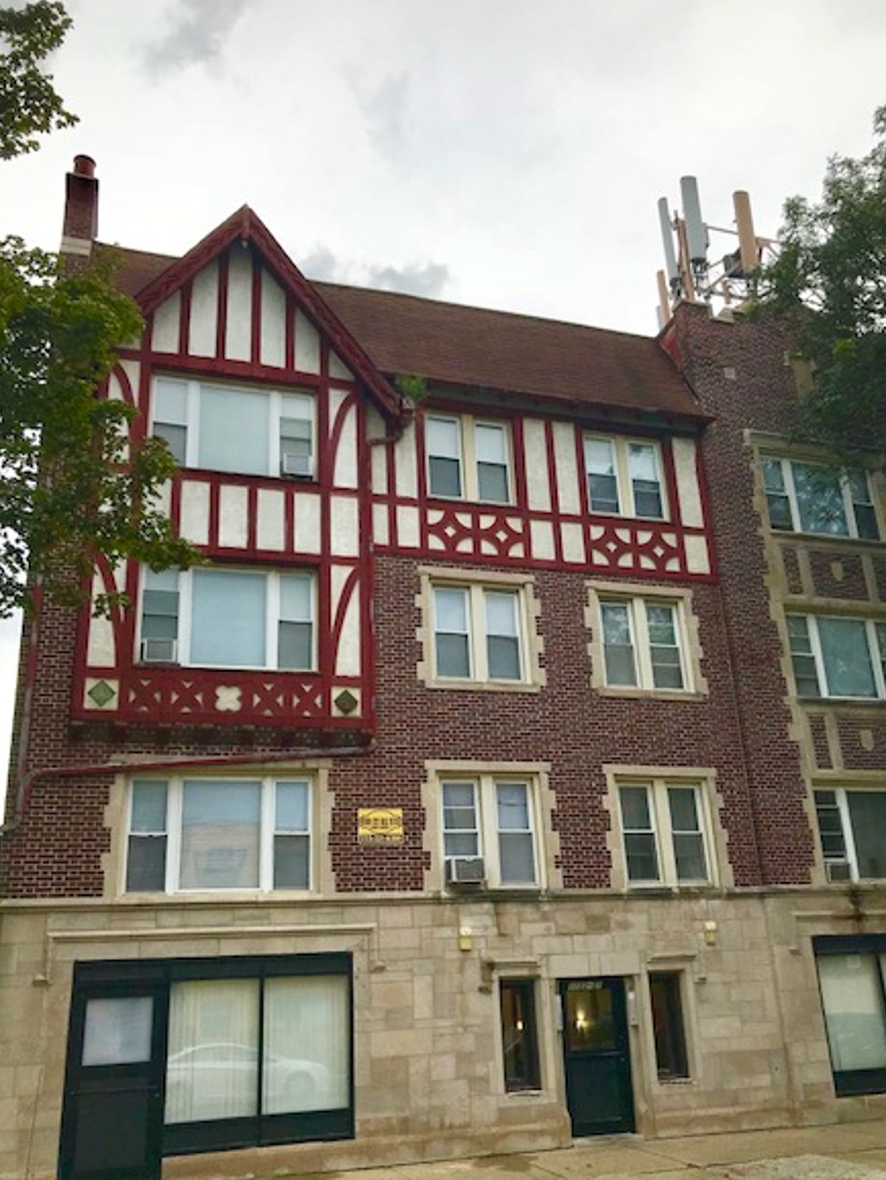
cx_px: 470
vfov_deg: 58.3
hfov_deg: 45.5
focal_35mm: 31
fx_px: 1057
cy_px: 612
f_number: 1.8
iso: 20
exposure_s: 1/532
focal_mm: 3.99
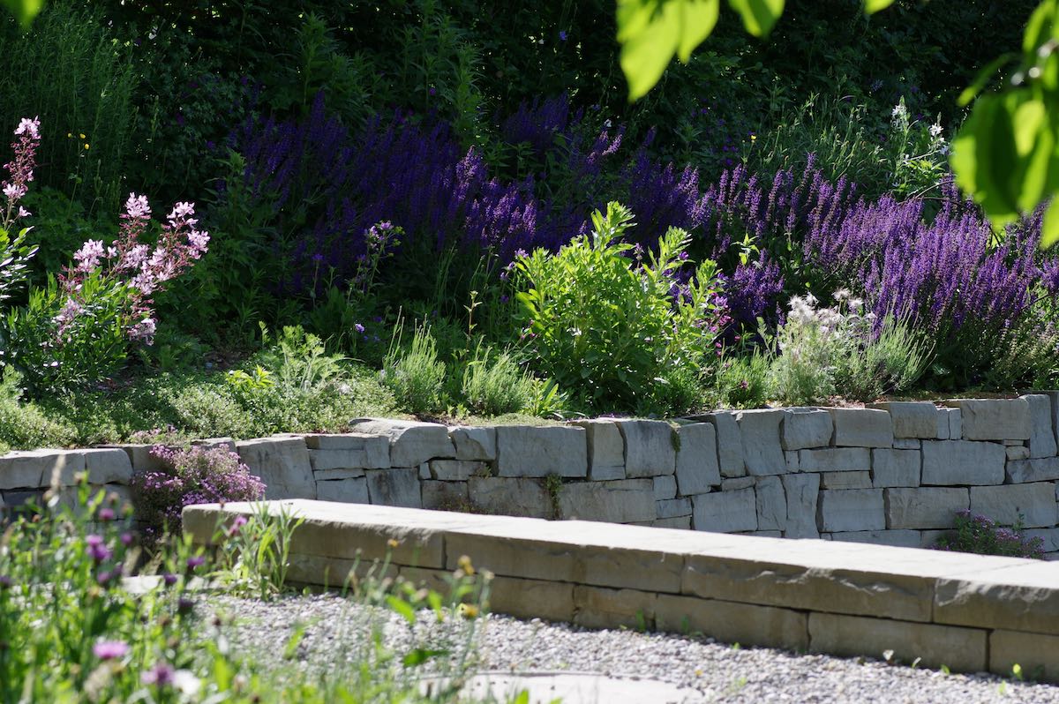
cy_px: 352
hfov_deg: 13.7
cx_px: 530
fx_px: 4409
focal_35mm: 150
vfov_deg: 9.1
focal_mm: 100
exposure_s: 1/500
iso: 400
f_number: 7.1
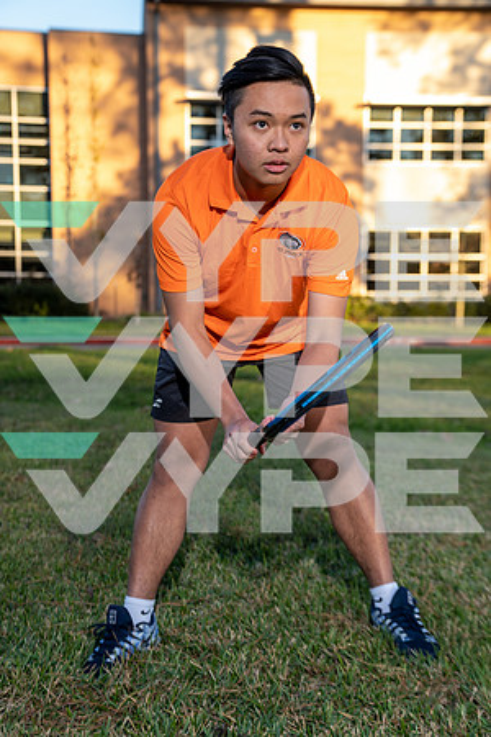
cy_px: 368
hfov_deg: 27.5
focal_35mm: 49
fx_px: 1002
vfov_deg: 40.3
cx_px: 246
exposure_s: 1/250
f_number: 3.2
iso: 200
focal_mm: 49
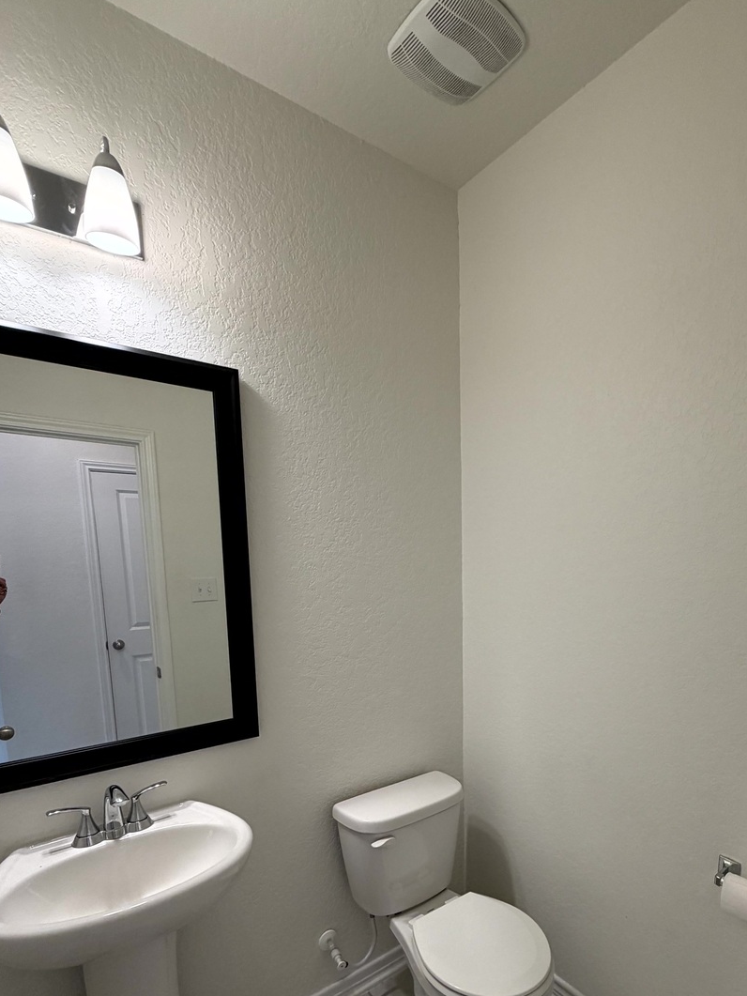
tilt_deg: -7.7
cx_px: 459
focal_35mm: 19
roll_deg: -0.3
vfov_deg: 82.9
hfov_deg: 67.8
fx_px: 547
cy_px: 628
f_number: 2.2
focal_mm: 2.22
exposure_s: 1/120
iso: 160
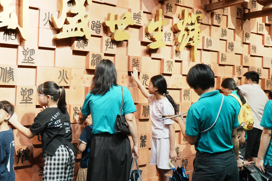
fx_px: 332
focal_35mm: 44
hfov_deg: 44.4
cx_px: 149
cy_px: 74
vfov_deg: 30.4
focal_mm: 22
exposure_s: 1/125
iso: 2500
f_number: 2.8
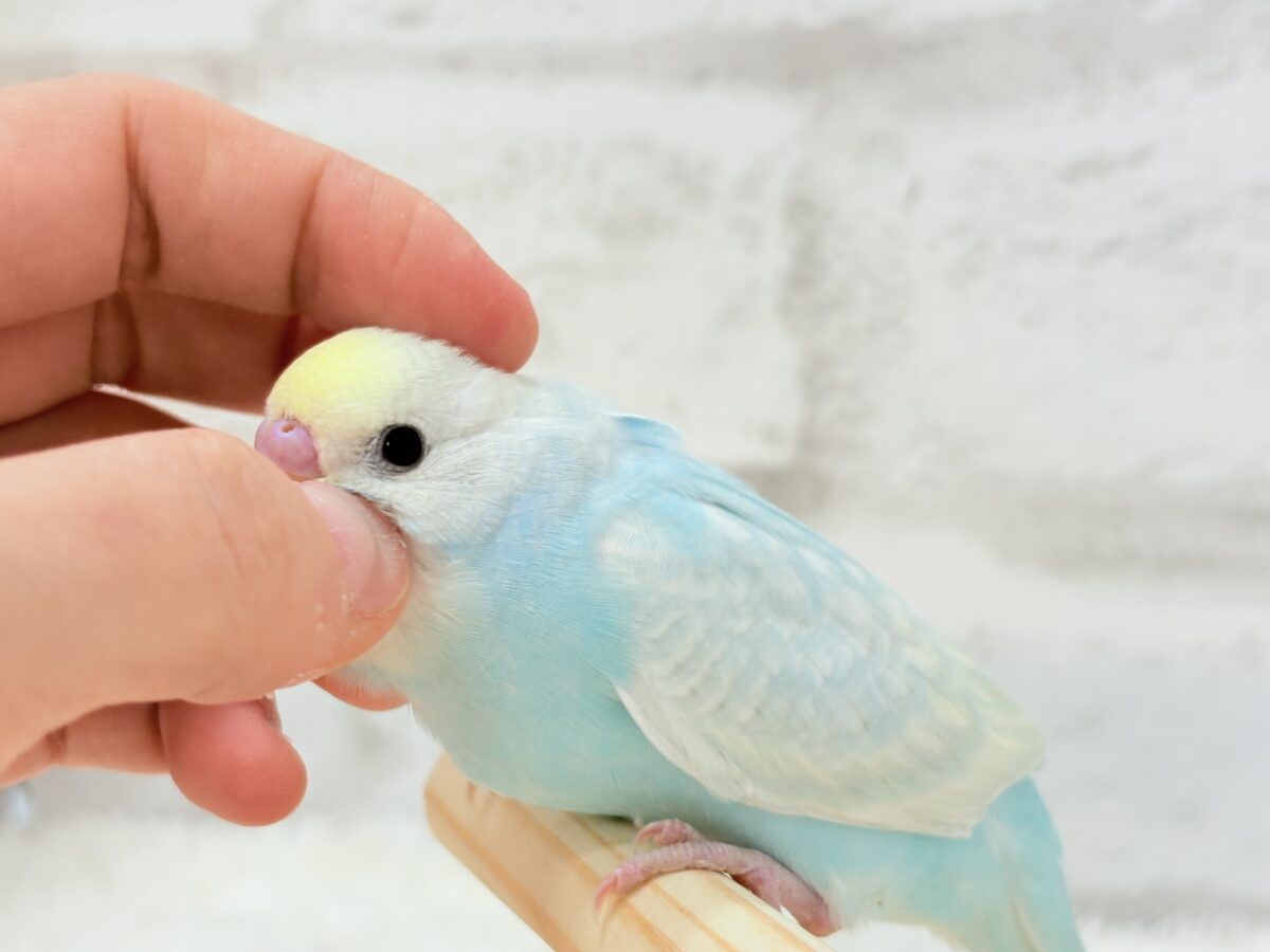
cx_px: 635
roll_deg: +2.4
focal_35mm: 52
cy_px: 476
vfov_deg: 28.0
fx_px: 1908
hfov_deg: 36.8
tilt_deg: -8.0
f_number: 1.6
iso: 40
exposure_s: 1/50
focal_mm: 5.96
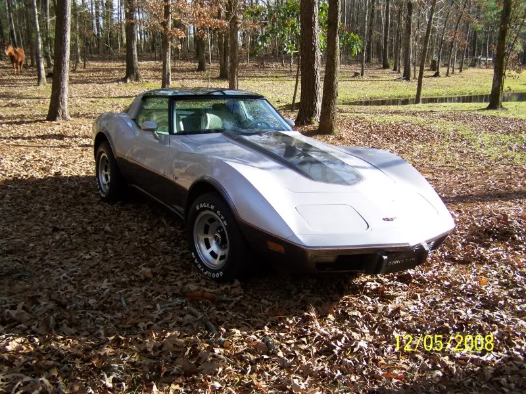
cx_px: 263
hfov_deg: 49.0
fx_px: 577
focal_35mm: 38
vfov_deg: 37.7
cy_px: 197
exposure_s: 1/200
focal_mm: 6.3
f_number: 2.8
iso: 64
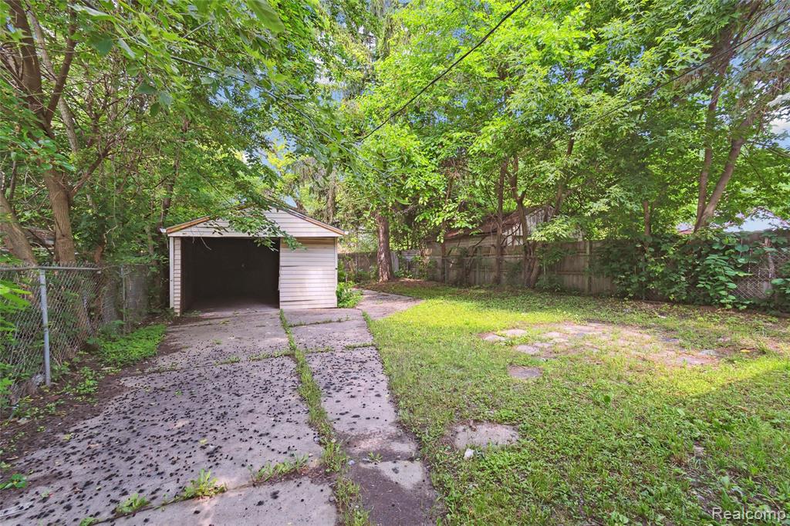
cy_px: 263
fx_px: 329
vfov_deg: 77.3
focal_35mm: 15
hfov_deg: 100.4
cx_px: 395
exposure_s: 1/50
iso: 100
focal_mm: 10
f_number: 8
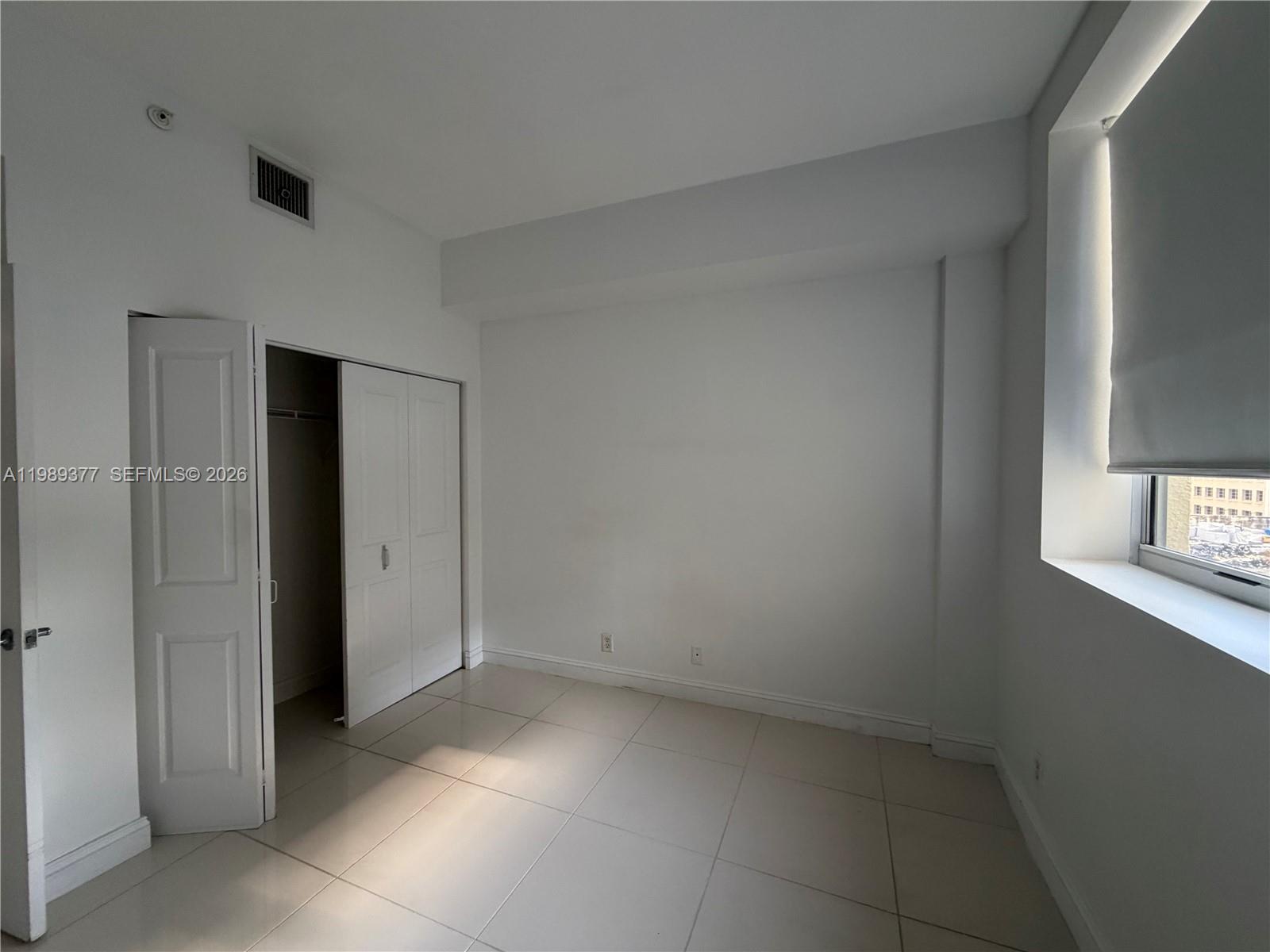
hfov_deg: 102.1
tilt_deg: -2.7
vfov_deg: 85.7
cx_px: 635
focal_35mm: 14
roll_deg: +0.9
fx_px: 514
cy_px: 476
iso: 160
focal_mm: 2.22
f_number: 2.2
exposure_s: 1/60
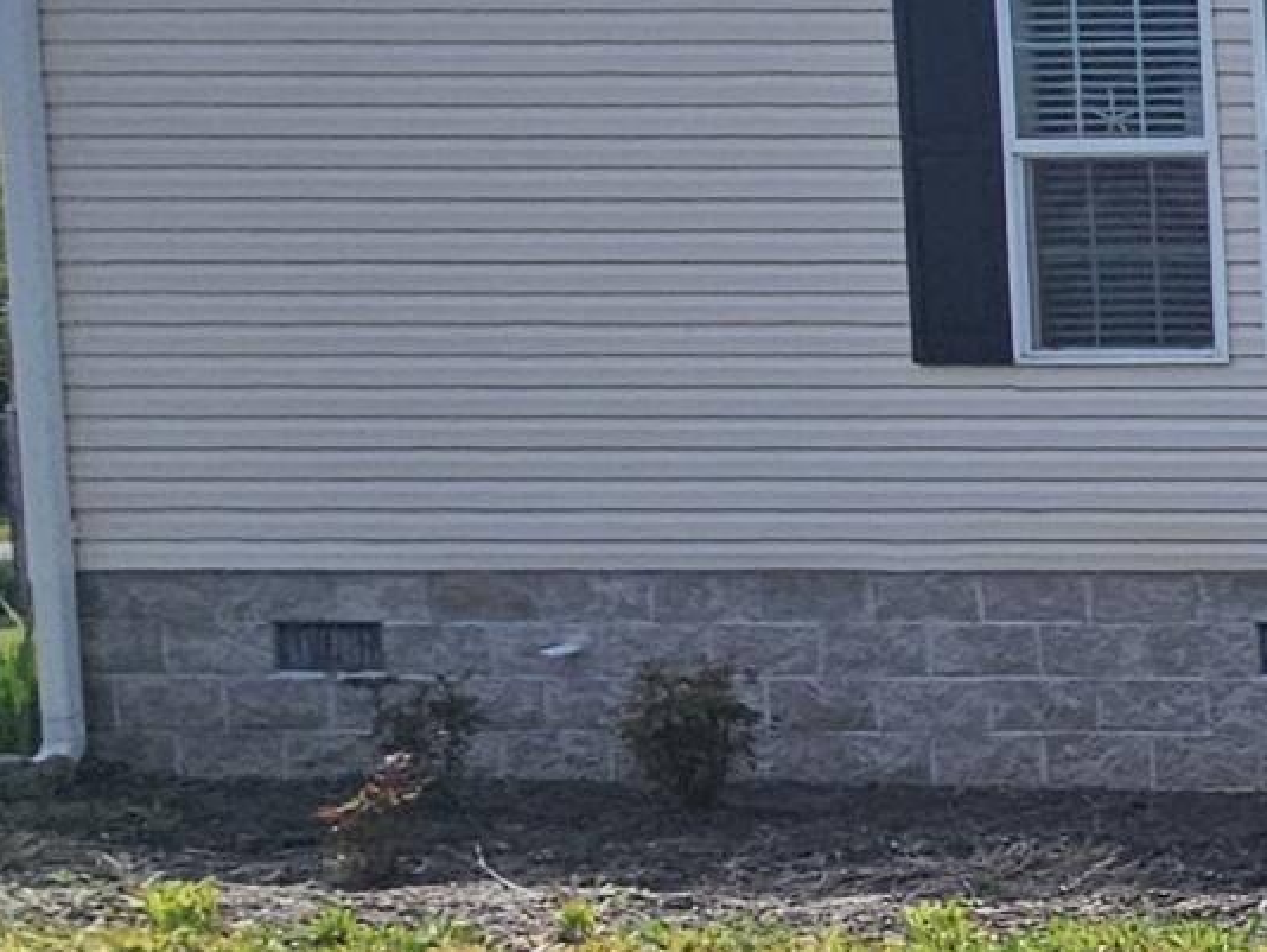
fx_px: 2673
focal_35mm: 73
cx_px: 3099
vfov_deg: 20.1
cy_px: 617
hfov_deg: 14.8
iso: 50
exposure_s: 1/4794
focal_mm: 2.2
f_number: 2.2
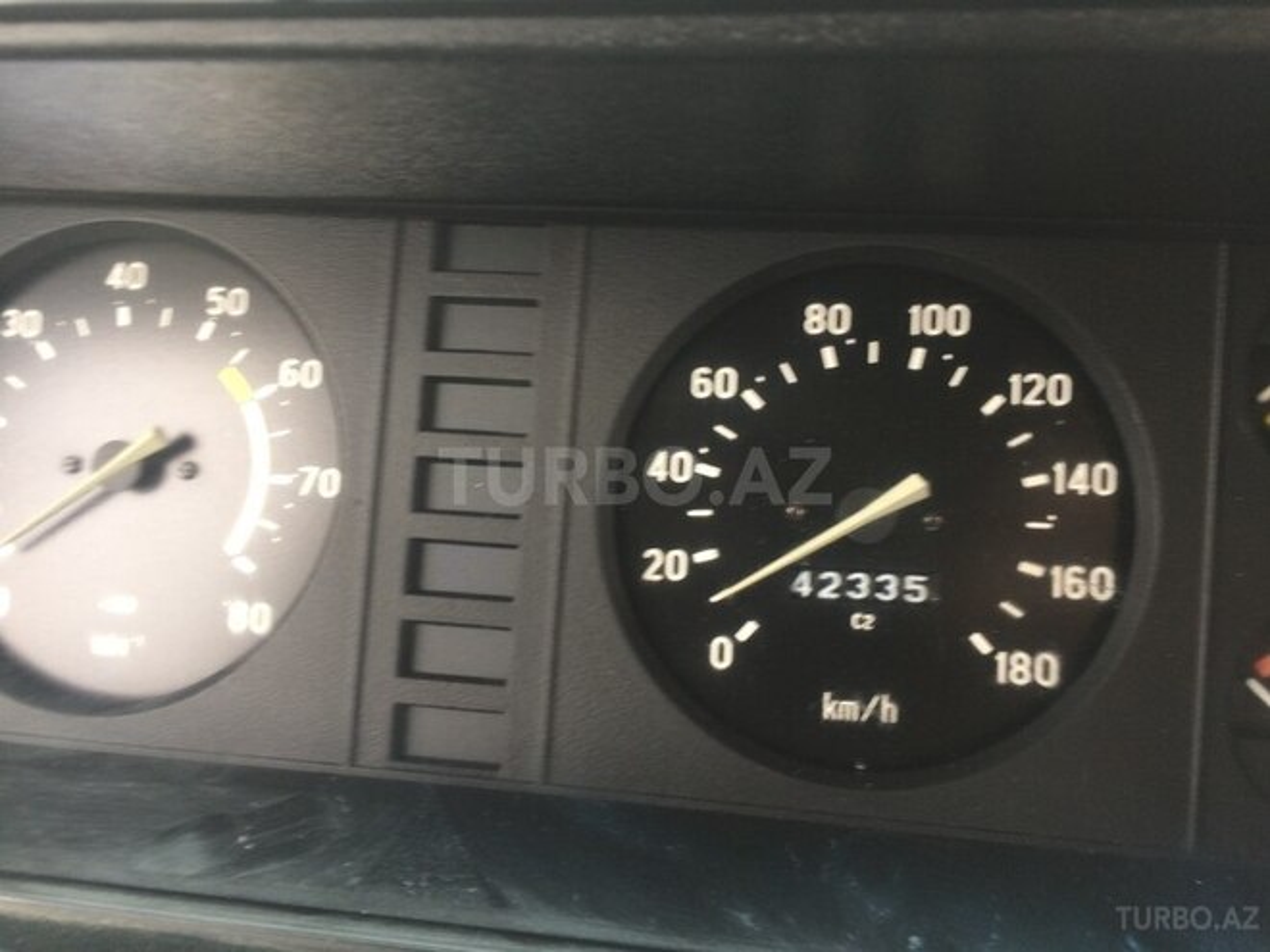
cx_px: 635
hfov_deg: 61.7
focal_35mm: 29
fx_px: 1064
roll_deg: +3.4
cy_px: 476
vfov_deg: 48.2
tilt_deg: -30.8
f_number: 2.2
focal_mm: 4.15
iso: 32
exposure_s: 1/33
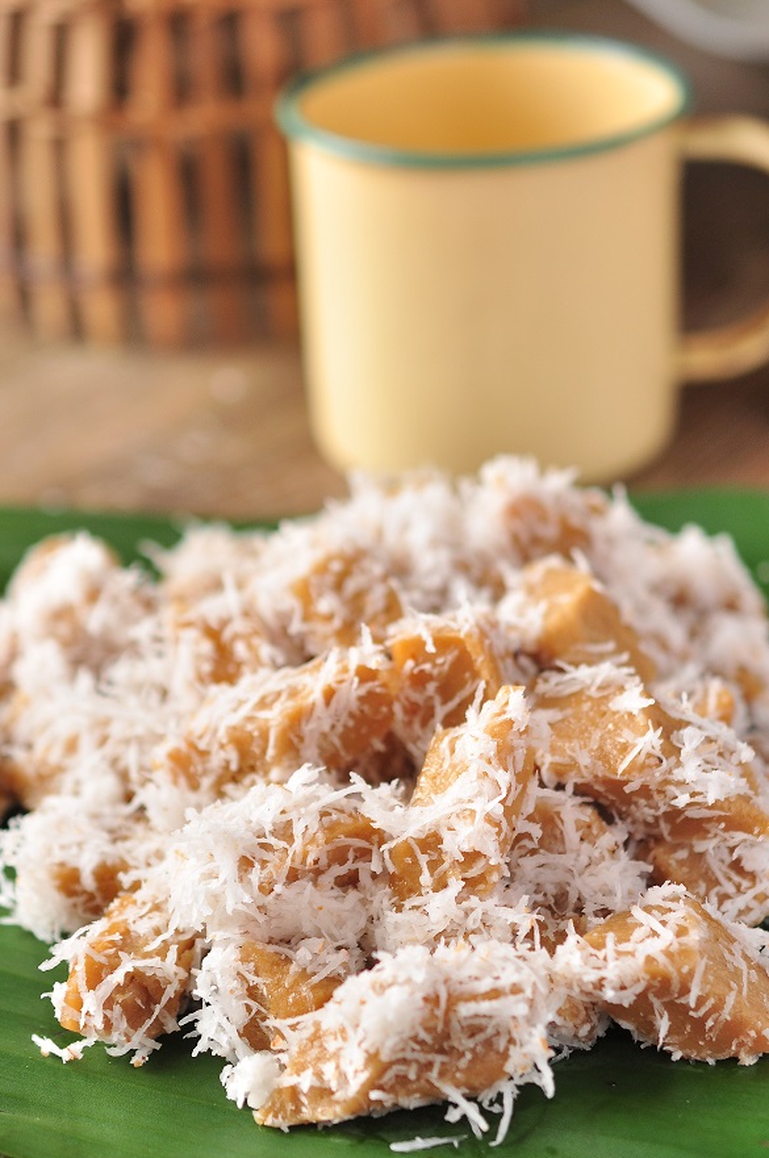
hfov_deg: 18.6
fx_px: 2345
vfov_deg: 27.7
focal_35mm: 73
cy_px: 573
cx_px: 373
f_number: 3
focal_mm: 40
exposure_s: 1/30
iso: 220
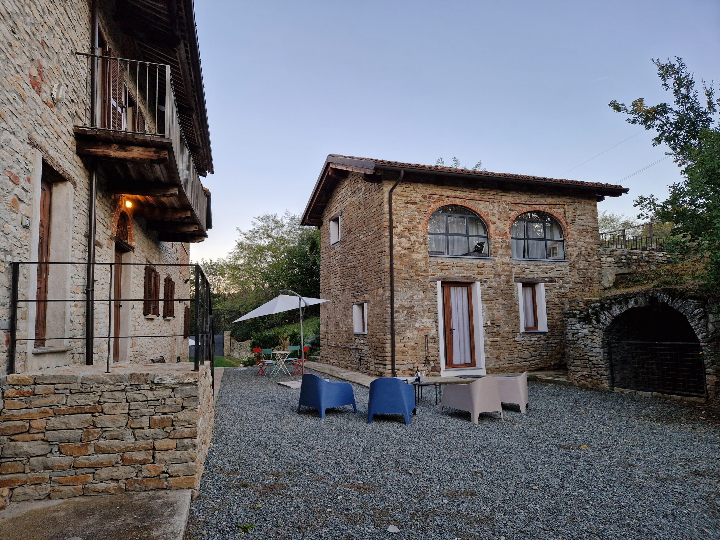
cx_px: 360
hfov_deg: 73.9
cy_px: 270
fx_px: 478
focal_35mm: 23
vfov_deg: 58.9
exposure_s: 1/180
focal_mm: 5.4
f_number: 1.8
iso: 64
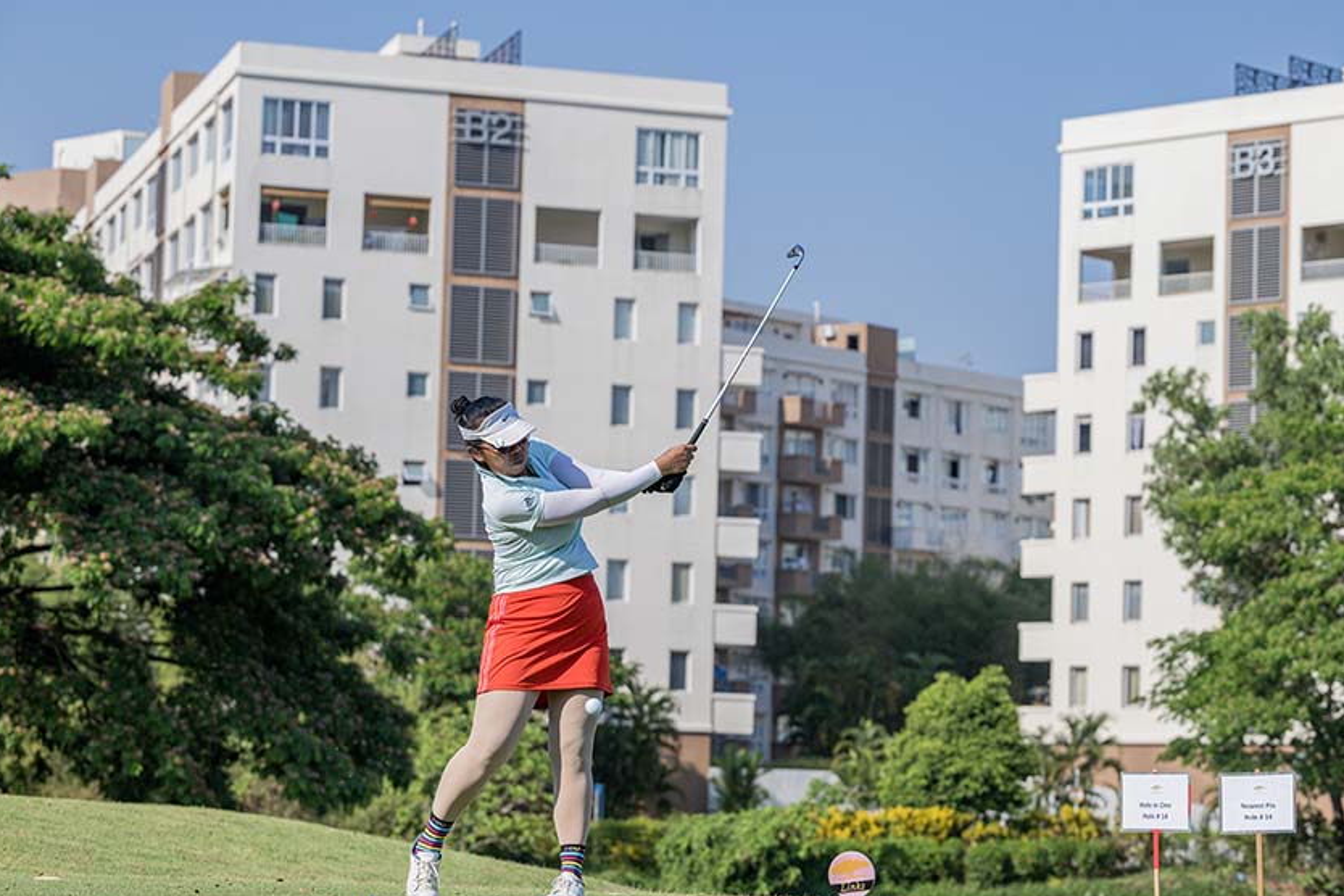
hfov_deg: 20.6
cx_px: 712
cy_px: 475
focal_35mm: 99
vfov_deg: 13.8
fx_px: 3696
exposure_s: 1/4000
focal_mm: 86
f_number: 4
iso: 500
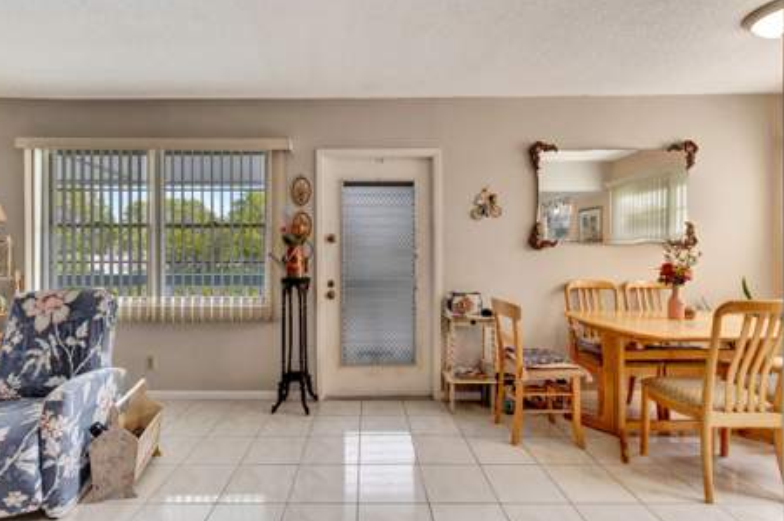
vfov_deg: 73.6
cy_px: 260
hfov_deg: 96.7
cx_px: 369
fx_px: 348
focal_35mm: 16
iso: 500
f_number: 8
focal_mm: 10
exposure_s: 1/25
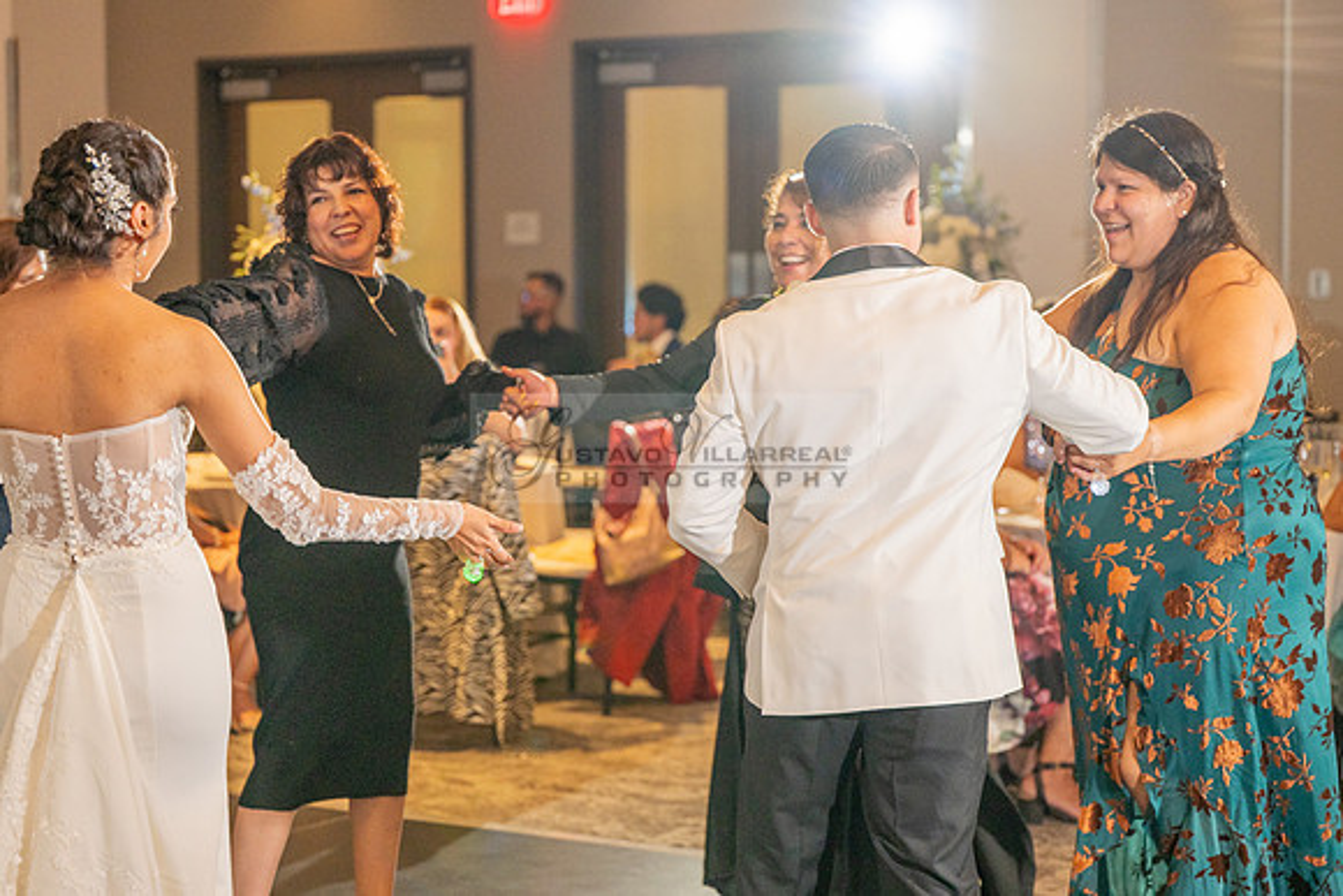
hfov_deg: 26.4
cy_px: 448
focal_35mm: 77
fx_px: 2858
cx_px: 672
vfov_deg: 17.8
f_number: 2.8
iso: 1000
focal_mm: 70
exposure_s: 1/125
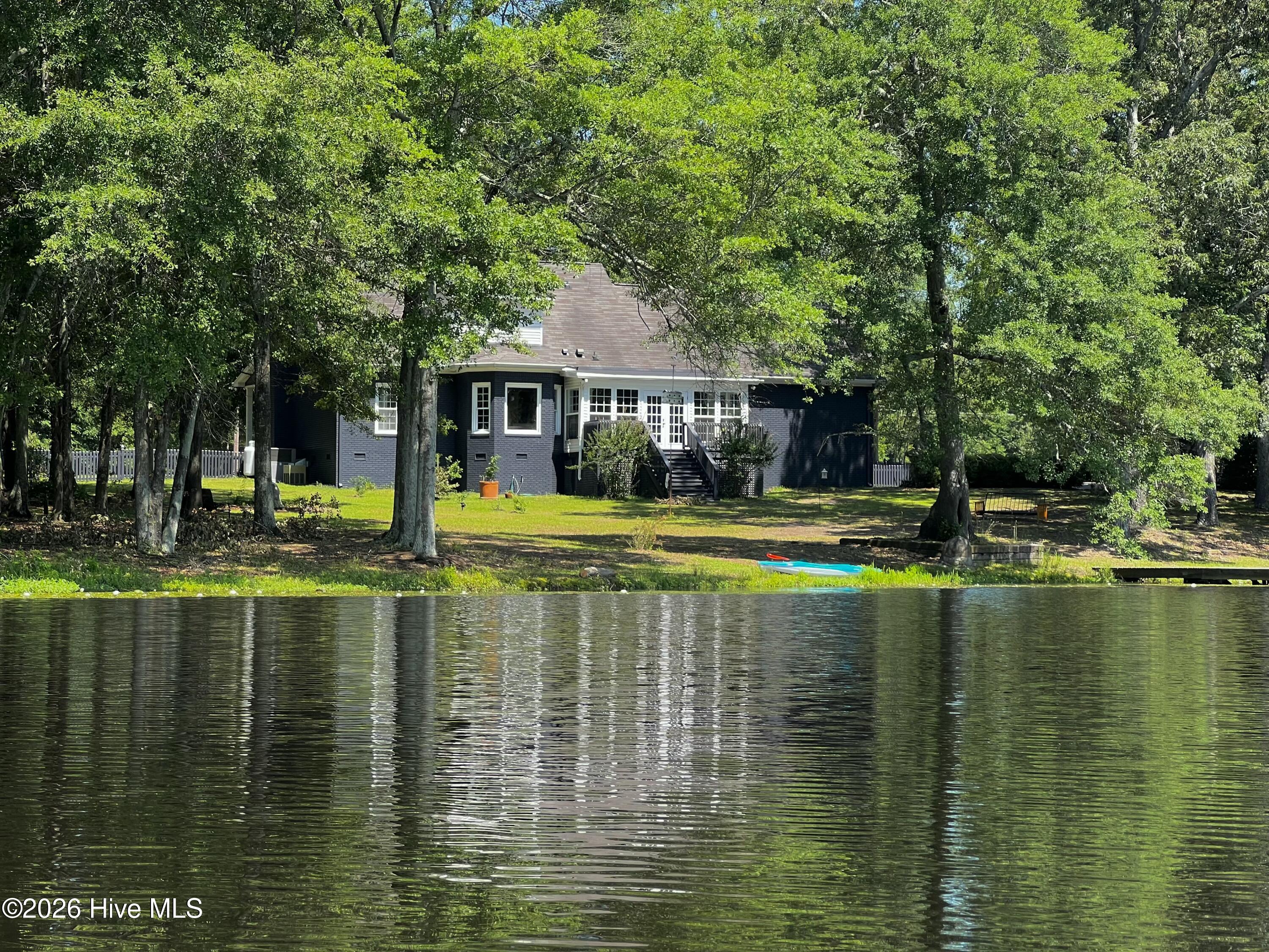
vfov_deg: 19.1
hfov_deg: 25.3
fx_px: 2823
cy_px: 476
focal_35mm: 77
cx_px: 634
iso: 32
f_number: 2.8
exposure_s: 1/170
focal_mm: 9
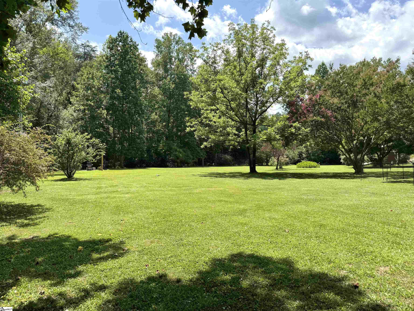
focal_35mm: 24
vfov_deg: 56.8
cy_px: 156
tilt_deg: +0.8
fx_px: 287
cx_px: 207
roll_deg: -0.1
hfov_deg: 71.6
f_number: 1.78
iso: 80
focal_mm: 6.76
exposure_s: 1/2506
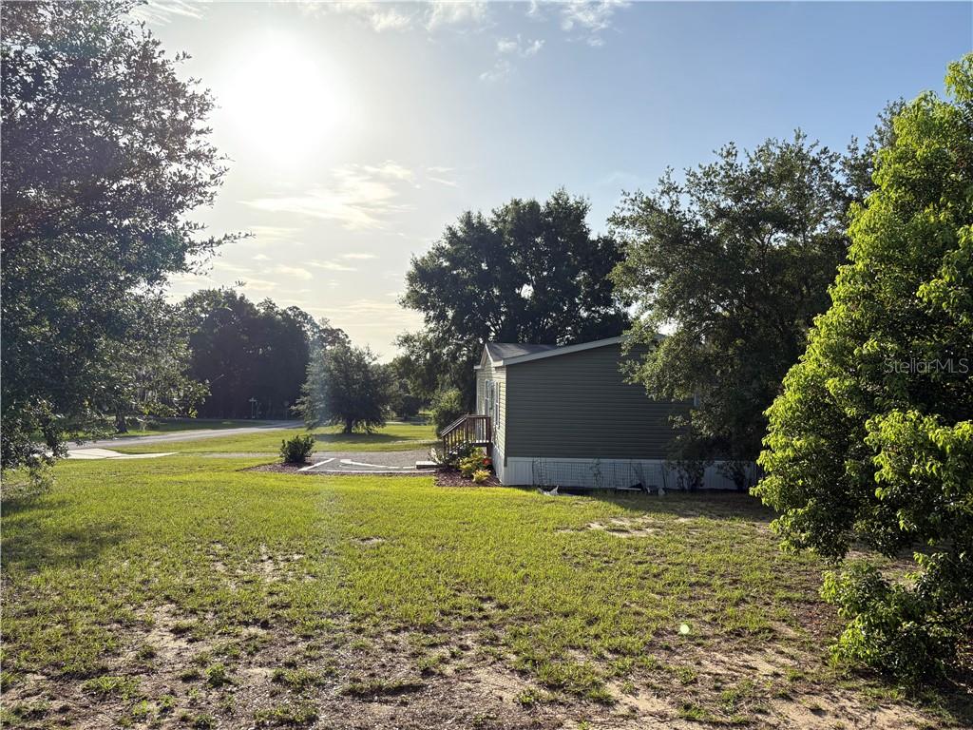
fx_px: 731
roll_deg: -0.7
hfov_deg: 67.3
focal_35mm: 26
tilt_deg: +1.6
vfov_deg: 53.1
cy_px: 365
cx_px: 486
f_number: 1.6
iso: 64
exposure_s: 1/2283
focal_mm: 5.96
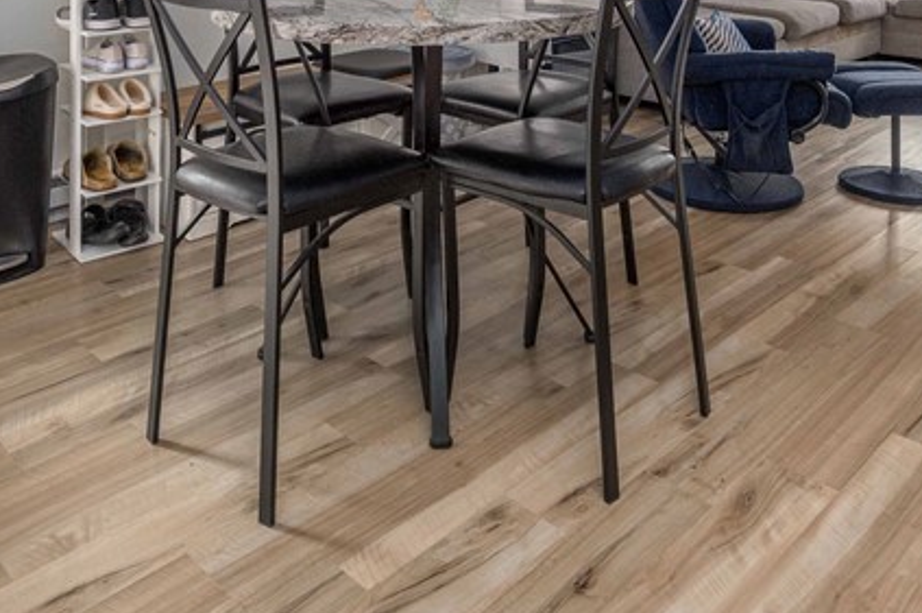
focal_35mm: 36
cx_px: 396
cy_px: -117
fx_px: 921
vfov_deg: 31.2
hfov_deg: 53.0
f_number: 9
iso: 160
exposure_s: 1/60
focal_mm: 14
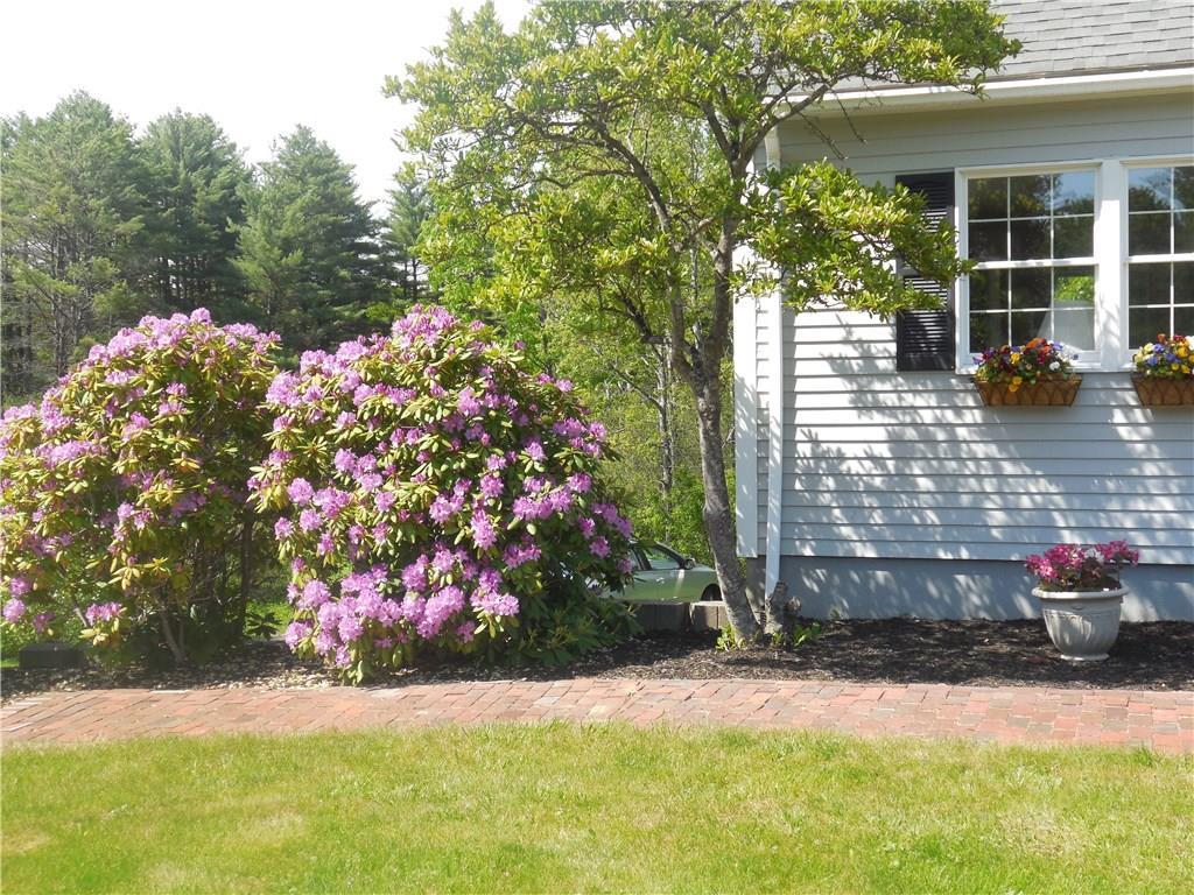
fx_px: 1518
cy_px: 448
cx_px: 597
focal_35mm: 44
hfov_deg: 42.9
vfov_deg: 32.9
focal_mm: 7.8
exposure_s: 1/320
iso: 125
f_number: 4.5
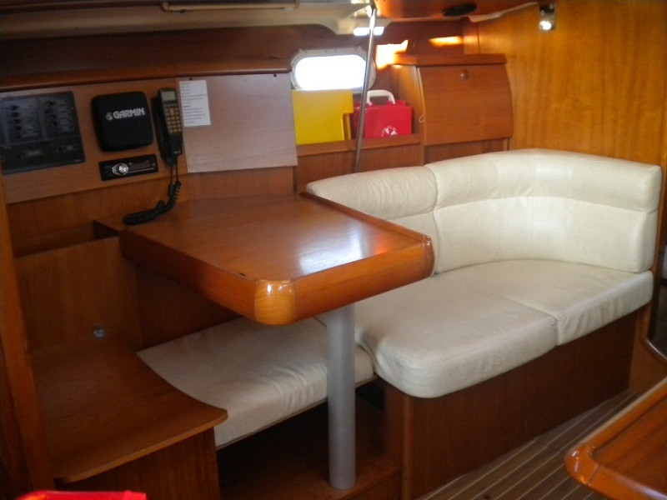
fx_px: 674
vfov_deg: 40.7
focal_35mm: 35
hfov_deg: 52.6
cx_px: 334
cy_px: 250
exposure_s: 1/52.7
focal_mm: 6.3
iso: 400
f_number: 3.1
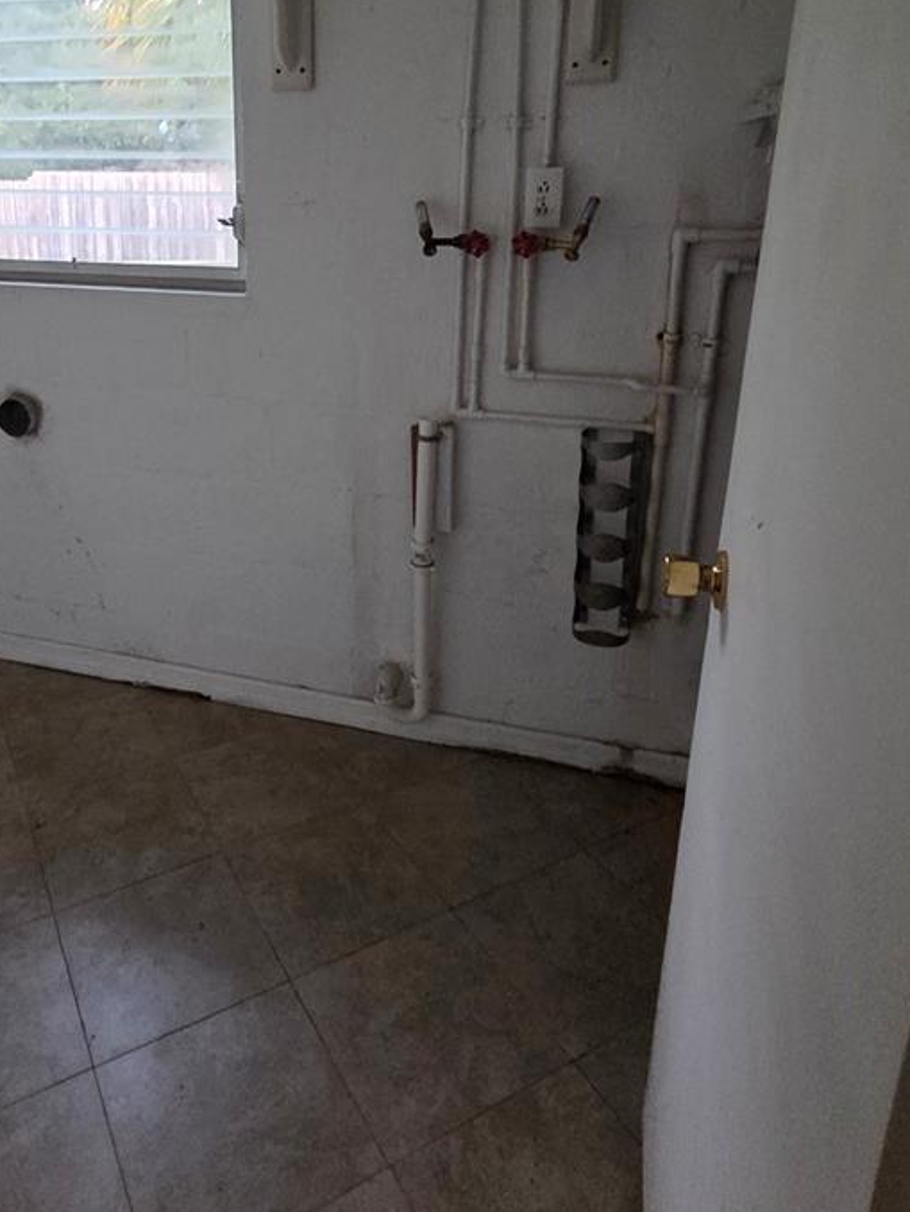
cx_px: 320
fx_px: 806
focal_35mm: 23
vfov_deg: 72.3
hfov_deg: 57.9
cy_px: 434
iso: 1250
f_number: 2.2
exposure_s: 1/40
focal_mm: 2.2
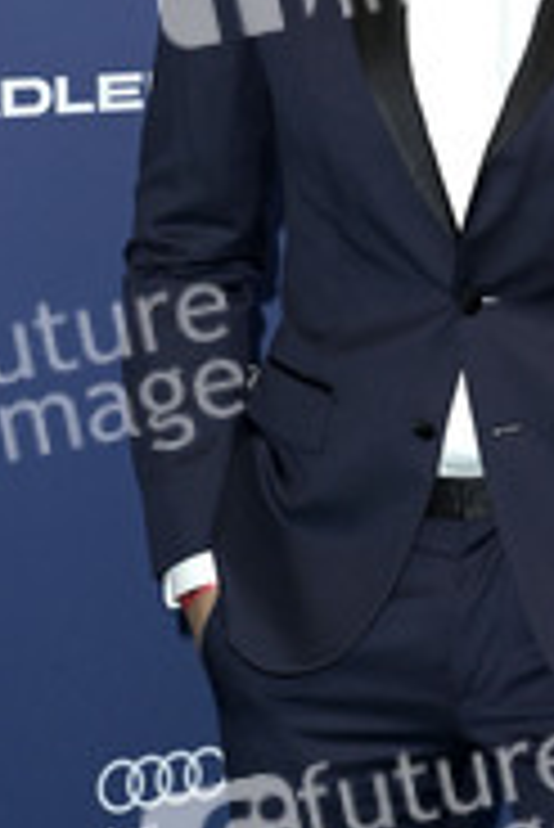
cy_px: 166
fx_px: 4101
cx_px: 504
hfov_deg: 7.7
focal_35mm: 178
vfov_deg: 11.5
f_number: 6.3
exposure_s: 1/250
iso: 800
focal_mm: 82
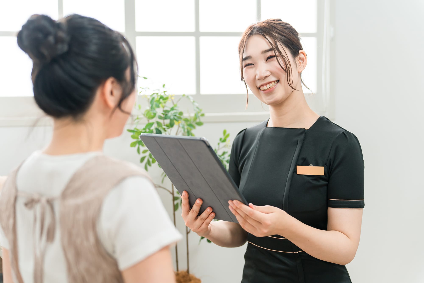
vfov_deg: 26.5
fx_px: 601
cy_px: 142
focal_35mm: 51
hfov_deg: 38.9
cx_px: 212
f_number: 2.2
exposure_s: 1/125
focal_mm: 51
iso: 250
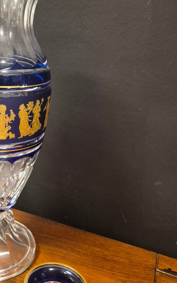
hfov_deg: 31.5
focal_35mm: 39
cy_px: 148
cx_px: 25
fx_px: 301
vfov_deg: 50.4
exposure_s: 1/100
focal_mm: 5.4
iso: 1600
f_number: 1.8
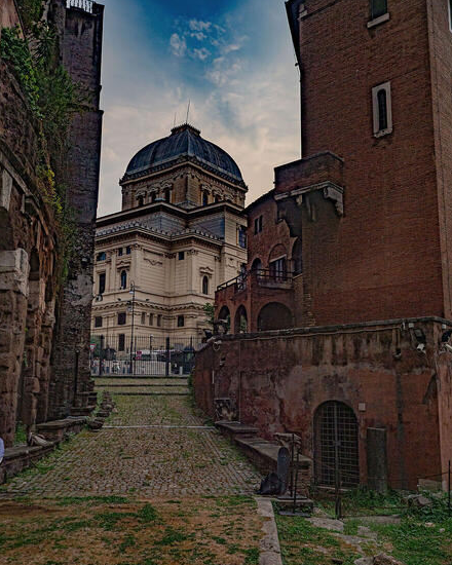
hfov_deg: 44.5
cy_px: 305
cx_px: 229
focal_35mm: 33
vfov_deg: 54.2
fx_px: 552
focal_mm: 15
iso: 400
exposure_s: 1/8000
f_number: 2.8
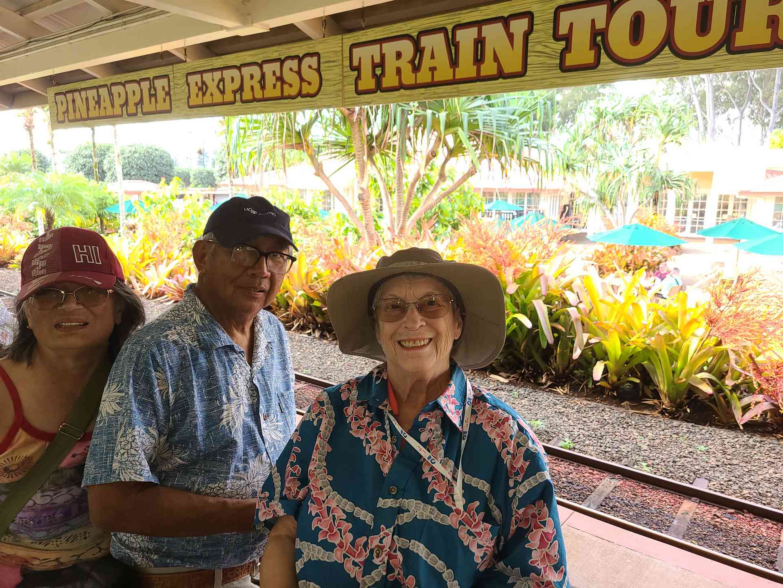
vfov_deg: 53.1
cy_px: 294
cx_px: 392
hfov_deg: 67.3
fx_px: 588
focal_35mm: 26
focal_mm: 5.4
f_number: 1.8
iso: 64
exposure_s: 1/120
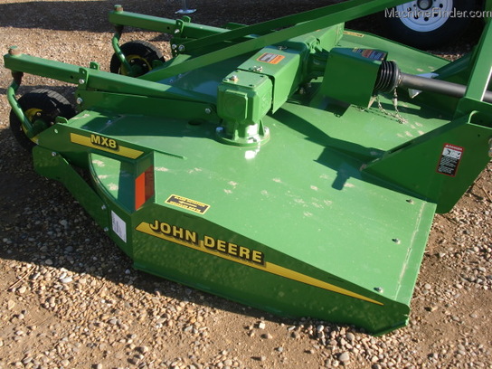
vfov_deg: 33.6
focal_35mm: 43
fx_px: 611
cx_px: 246
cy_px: 184
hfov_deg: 43.9
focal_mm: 7.6
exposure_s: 1/400
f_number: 3.1
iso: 64
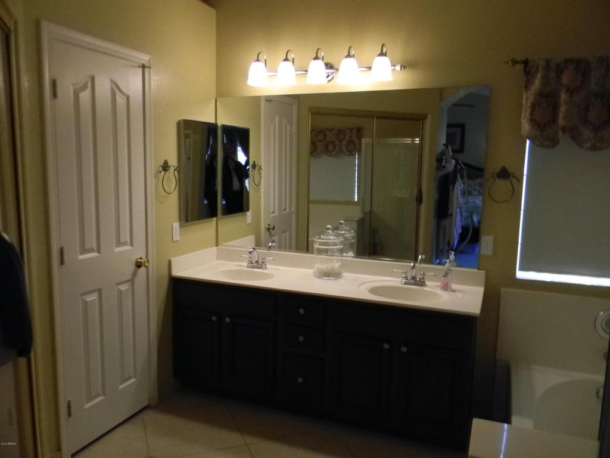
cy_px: 229
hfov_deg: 63.4
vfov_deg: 49.7
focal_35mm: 28
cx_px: 305
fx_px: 493
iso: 200
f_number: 3.5
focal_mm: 5
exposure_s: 1/44.6
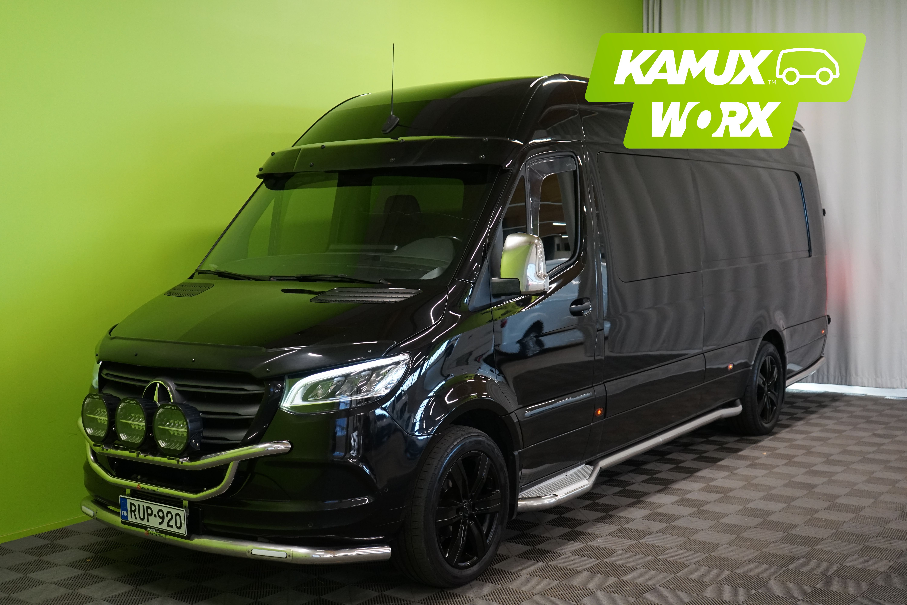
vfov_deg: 33.4
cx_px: 454
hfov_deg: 48.5
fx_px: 1008
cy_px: 302
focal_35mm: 40
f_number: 4
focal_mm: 40
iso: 1600
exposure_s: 1/160
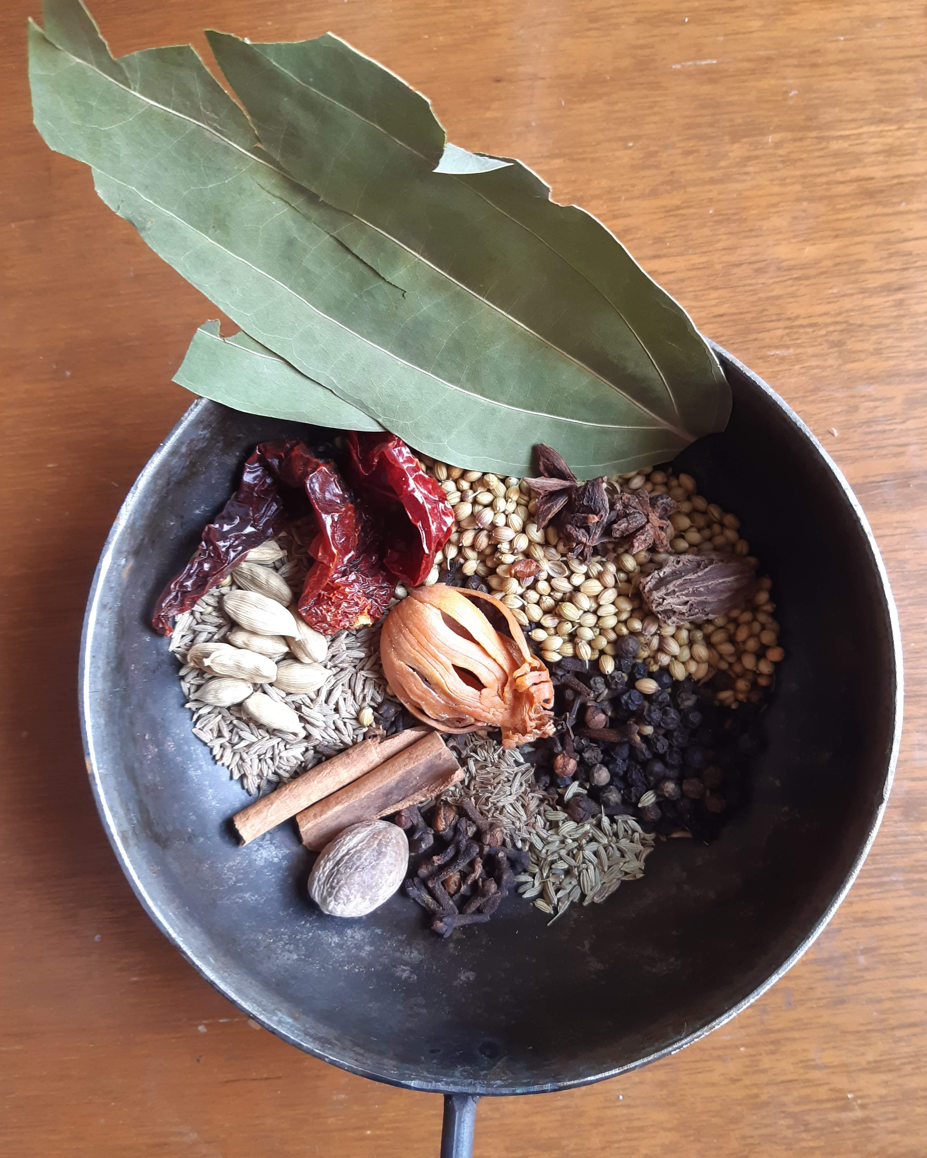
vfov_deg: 62.1
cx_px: 476
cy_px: 621
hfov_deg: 51.5
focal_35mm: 28
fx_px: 960
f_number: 1.7
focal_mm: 3.92
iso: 100
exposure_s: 1/50
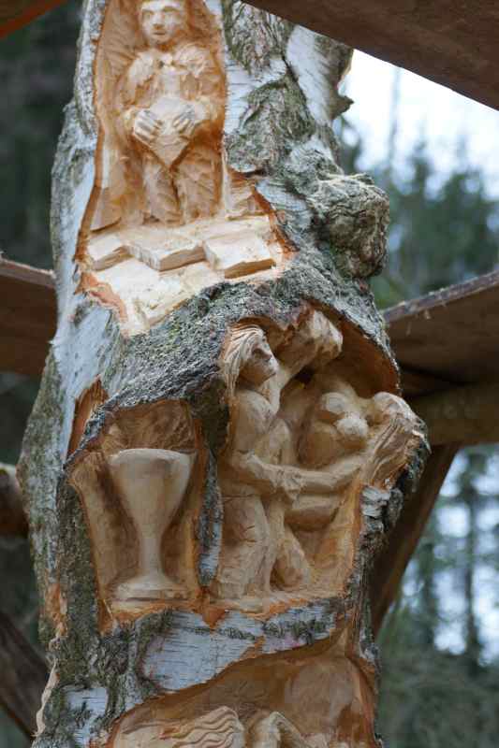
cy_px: 374
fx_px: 2184
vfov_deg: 19.5
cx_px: 250
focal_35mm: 105
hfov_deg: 13.0
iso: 400
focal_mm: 70
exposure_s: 1/125
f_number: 4
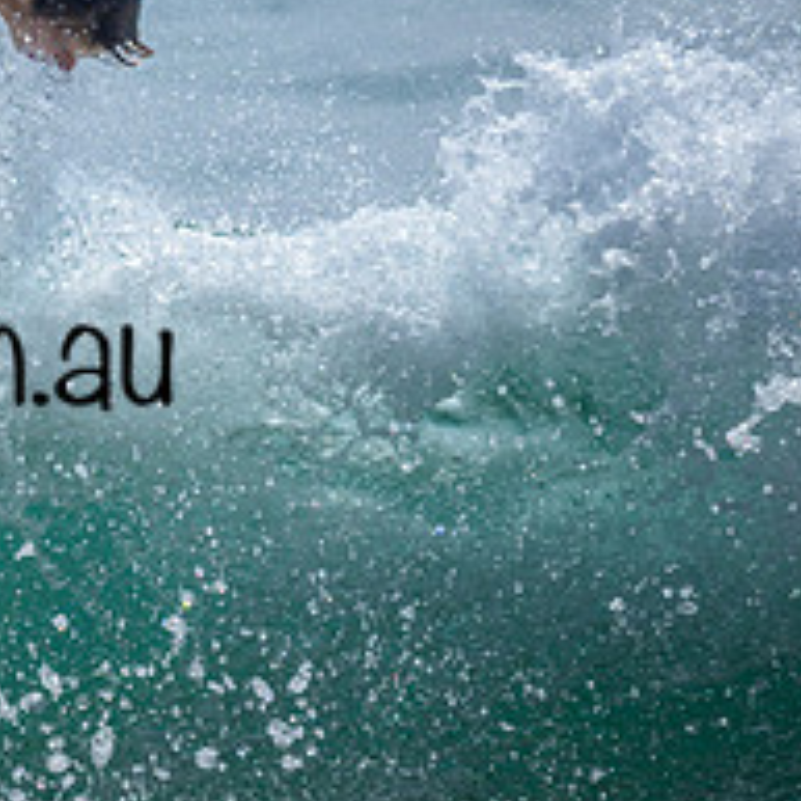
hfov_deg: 0.8
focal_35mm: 2293
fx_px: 60029
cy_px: 408
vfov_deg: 0.8
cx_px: -413
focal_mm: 800
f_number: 6.3
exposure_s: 1/2500
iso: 180
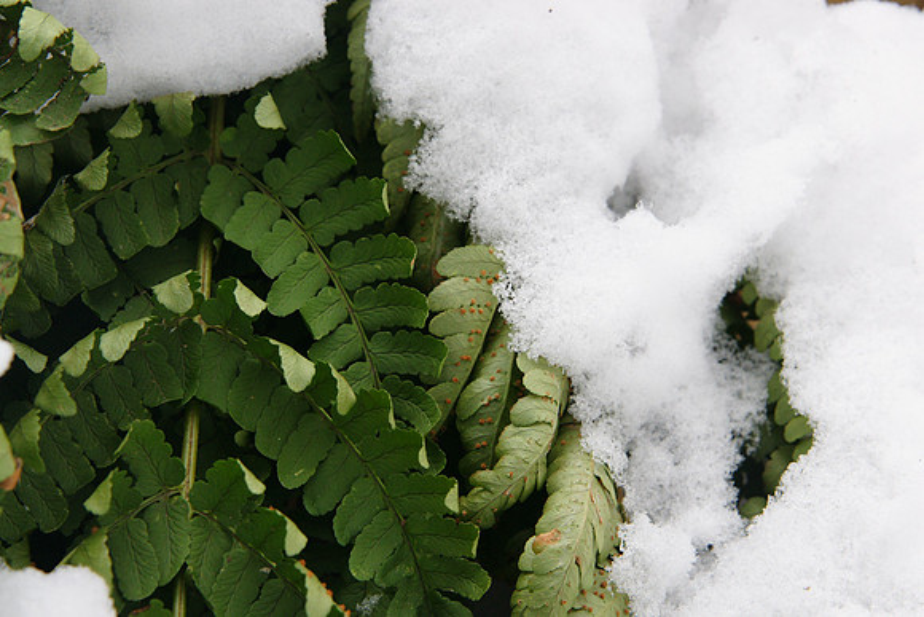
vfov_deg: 12.2
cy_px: 308
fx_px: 2888
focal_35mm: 112
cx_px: 462
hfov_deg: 18.2
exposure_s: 1/80
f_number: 9
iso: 400
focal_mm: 75
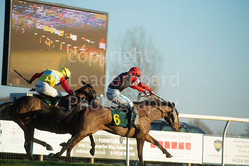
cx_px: 124
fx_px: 2074
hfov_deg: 6.9
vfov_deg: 4.6
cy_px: 83
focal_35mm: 300
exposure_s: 1/4000
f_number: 6.3
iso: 800
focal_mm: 300
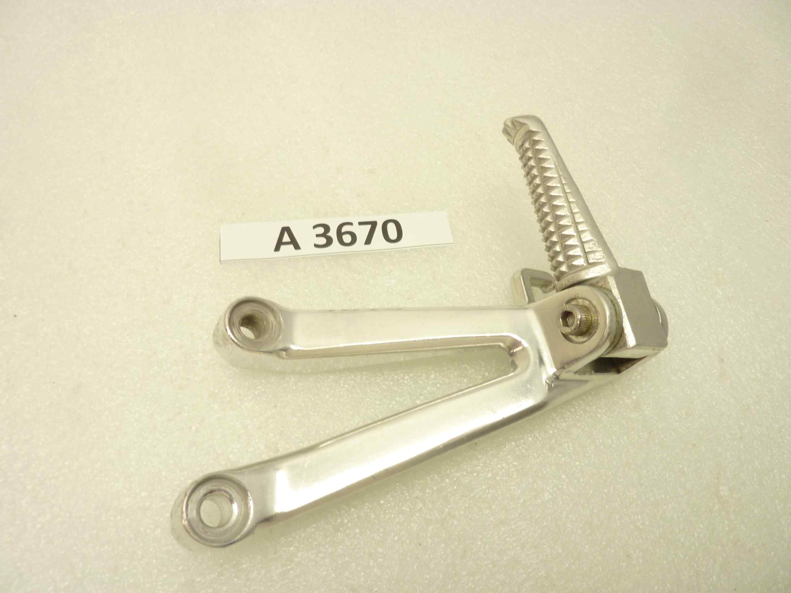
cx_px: 396
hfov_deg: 69.4
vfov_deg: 54.9
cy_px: 296
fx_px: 571
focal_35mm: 25
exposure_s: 1/20
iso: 80
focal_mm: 4.1
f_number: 3.3
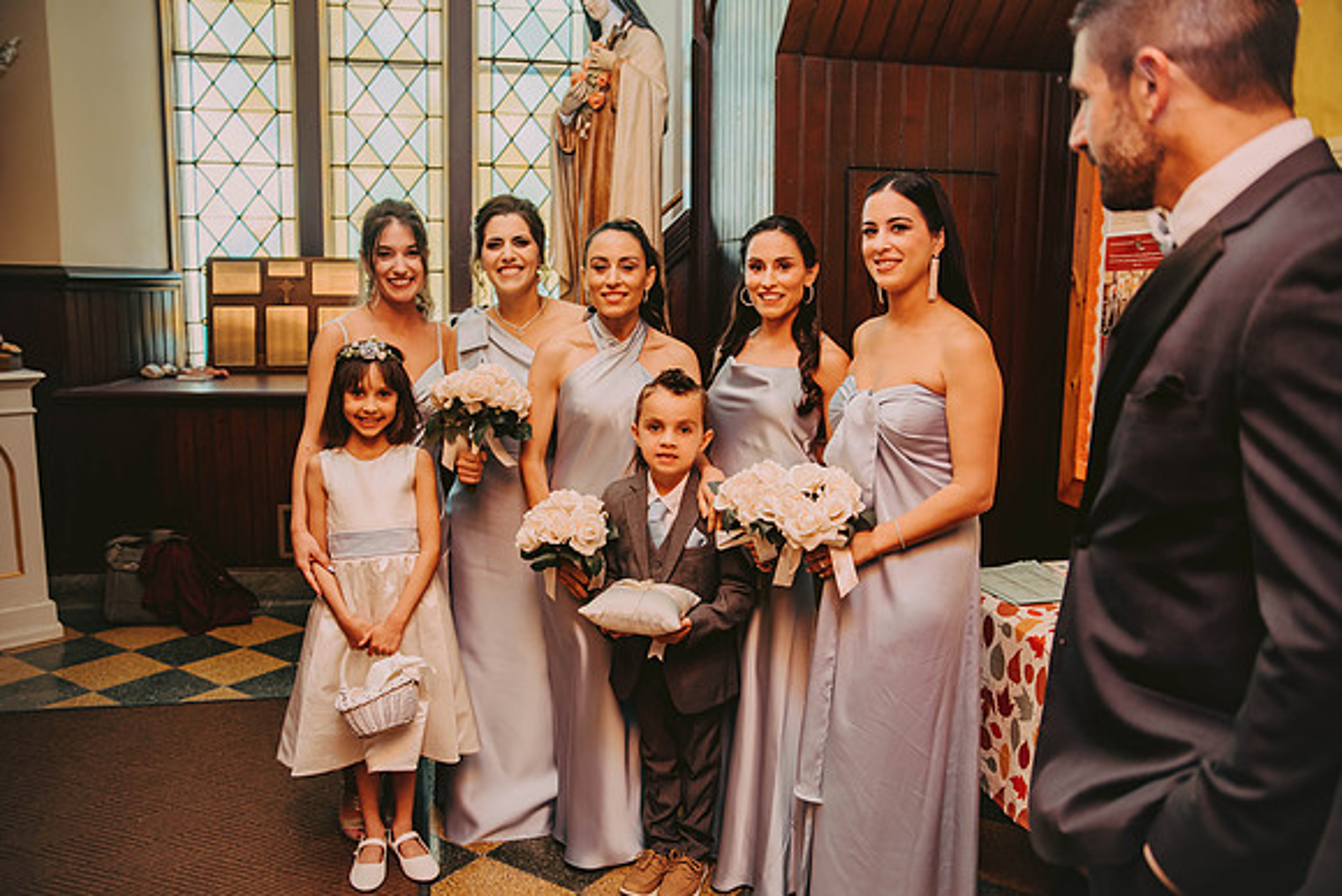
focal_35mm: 28
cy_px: 448
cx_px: 671
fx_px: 1044
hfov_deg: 65.5
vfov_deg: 46.4
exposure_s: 1/60
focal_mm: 28
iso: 160
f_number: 2.8
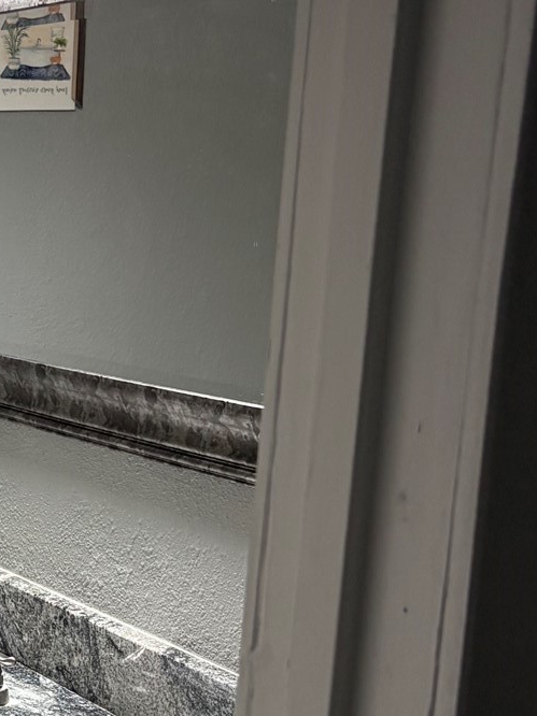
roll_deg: -1.6
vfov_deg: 23.9
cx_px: -184
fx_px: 1656
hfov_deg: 17.2
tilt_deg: -10.8
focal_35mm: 80
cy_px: 619
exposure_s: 1/60
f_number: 1.6
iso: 160
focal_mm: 5.96
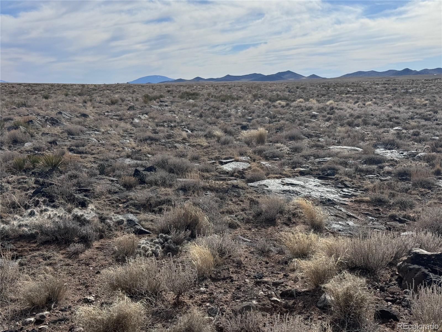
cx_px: 221
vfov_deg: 30.3
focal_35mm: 48
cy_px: 166
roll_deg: -0.1
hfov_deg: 39.7
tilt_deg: -8.5
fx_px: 613
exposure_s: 1/9009
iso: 64
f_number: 1.78
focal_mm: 6.76
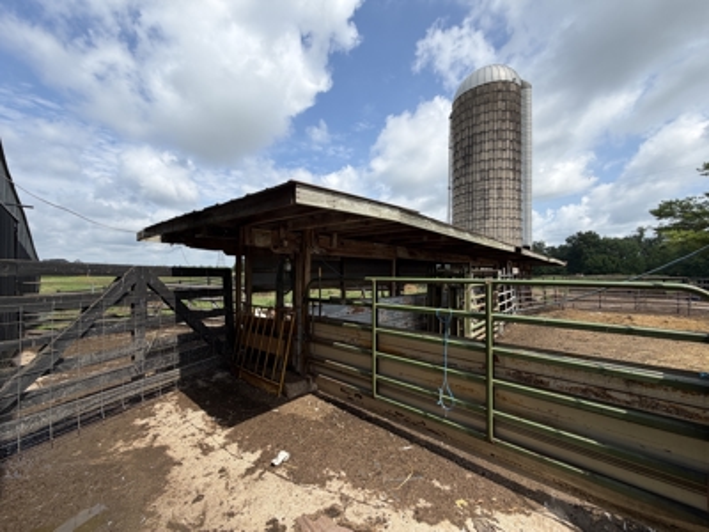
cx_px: 354
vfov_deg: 85.7
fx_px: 287
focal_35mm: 14
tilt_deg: +1.2
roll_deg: -0.7
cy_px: 266
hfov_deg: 102.1
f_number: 2.2
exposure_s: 1/841
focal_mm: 2.22
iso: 20
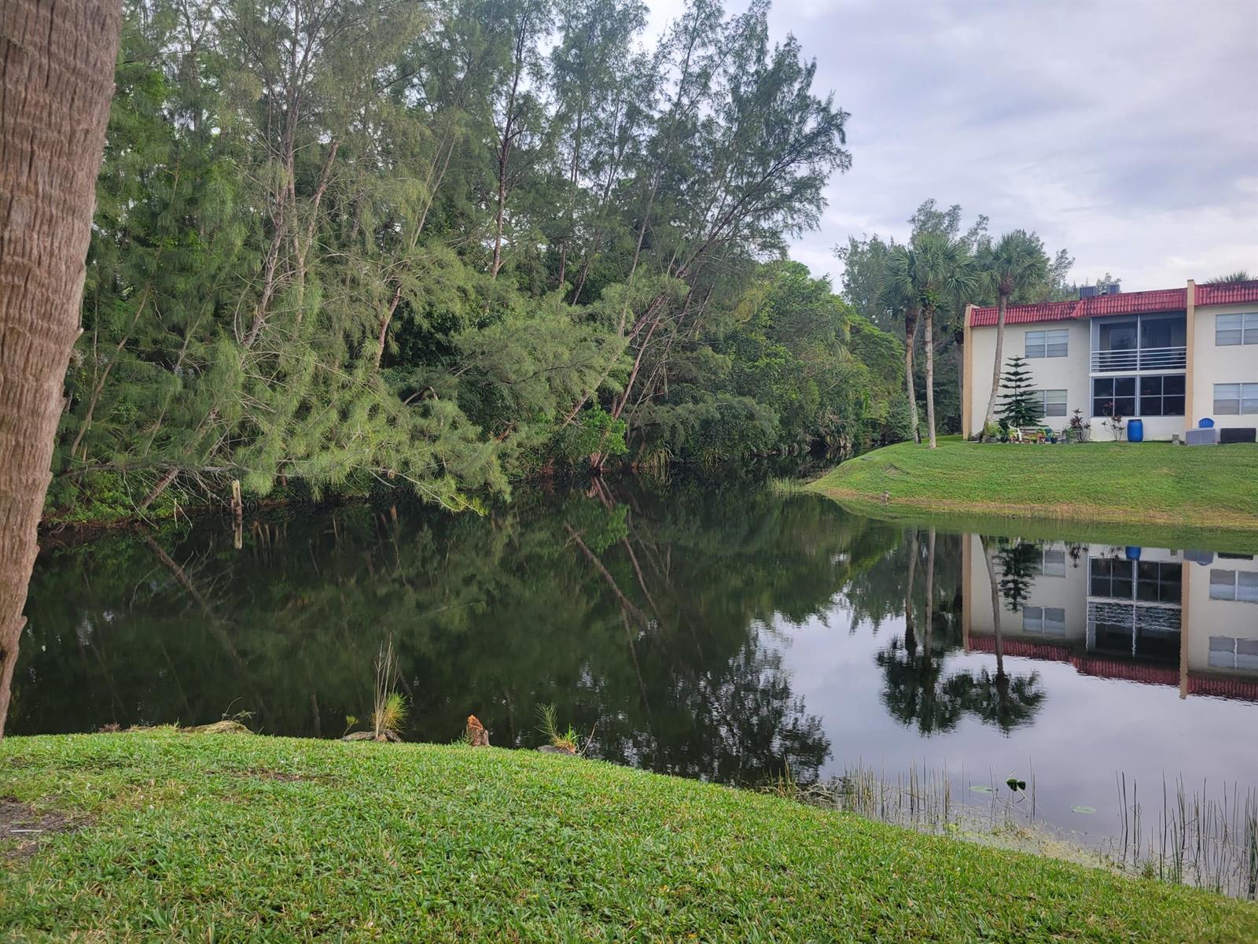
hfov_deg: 67.3
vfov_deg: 53.1
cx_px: 629
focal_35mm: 26
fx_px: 945
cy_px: 472
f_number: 1.8
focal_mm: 5.4
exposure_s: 1/293
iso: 40
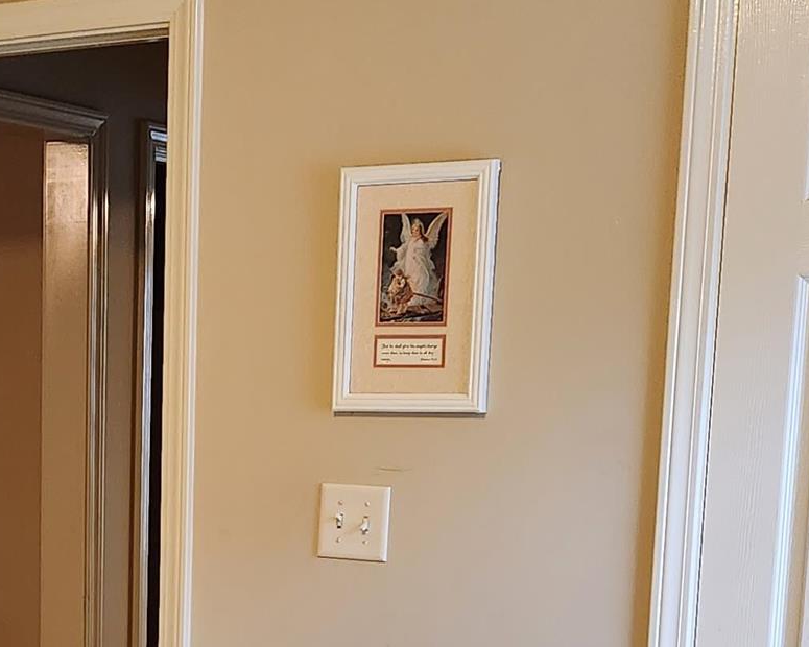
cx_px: -14
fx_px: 2131
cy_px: 834
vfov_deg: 16.4
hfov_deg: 20.7
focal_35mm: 89
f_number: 1.8
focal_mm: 5.4
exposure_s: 1/120
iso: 500
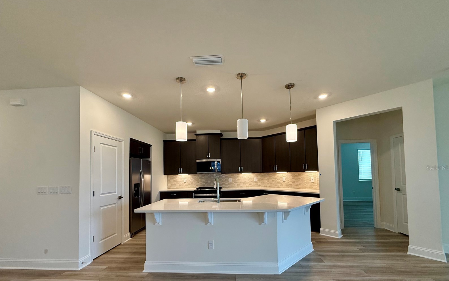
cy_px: 168
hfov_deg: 101.5
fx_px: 184
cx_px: 226
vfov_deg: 74.0
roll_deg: +0.9
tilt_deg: +2.0
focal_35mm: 15
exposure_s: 1/120
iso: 160
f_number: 2.2
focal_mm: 2.22
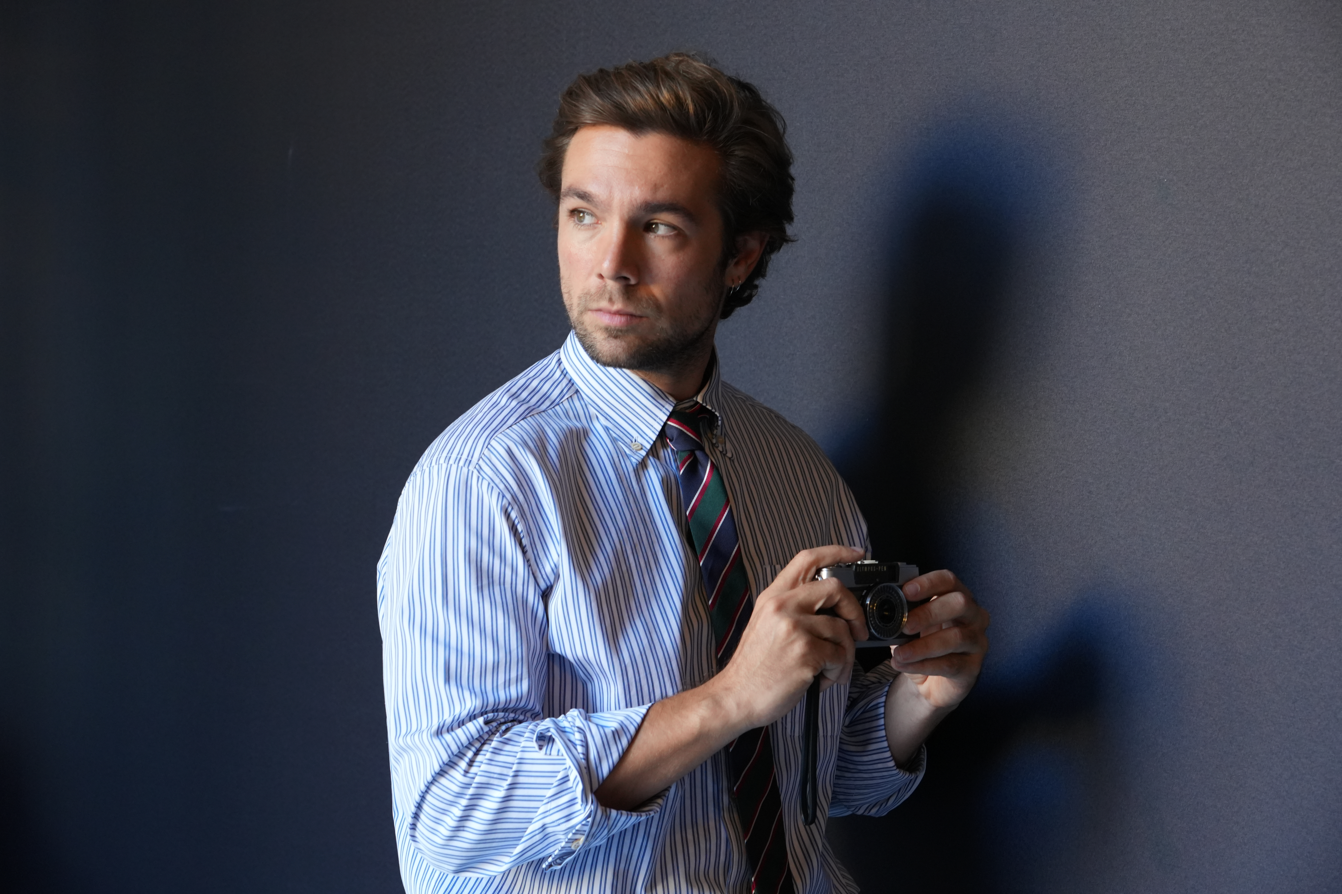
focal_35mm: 77
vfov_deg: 17.7
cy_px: 447
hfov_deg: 26.3
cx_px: 671
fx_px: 2870
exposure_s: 1/125
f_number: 6.3
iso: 2500
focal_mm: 77
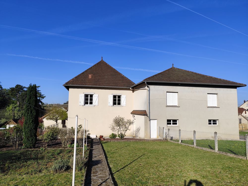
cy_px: 93
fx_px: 165
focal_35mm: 23
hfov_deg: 73.9
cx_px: 124
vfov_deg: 58.9
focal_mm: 6.19
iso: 50
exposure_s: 1/1340
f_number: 1.65
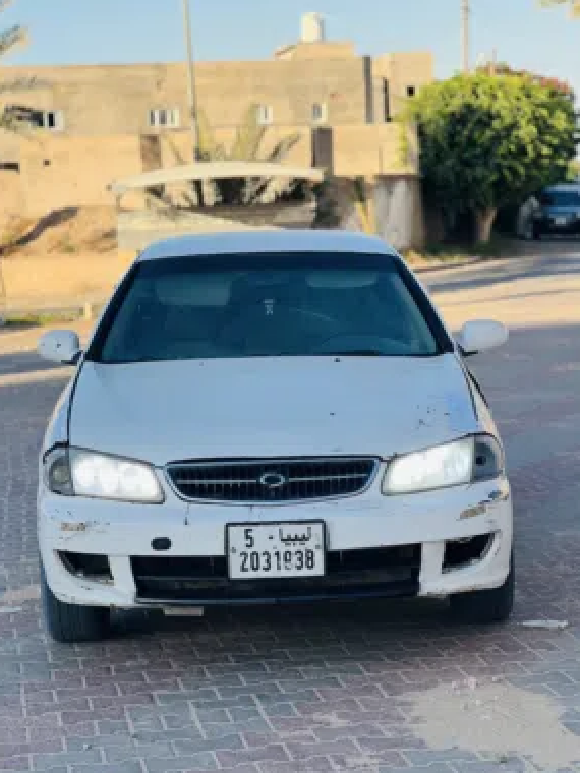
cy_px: 403
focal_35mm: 81
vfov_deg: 24.1
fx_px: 1810
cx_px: 277
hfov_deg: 18.2
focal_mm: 9
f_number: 2.8
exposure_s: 1/289
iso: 25
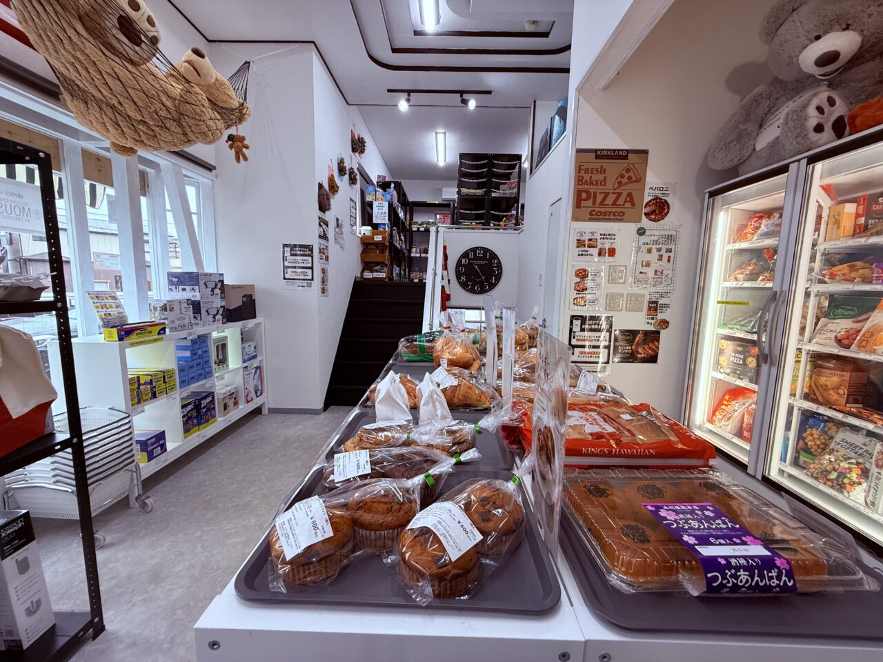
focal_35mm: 14
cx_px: 442
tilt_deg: -7.3
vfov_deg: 85.7
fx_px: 357
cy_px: 331
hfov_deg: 102.1
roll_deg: -1.6
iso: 160
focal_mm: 2.22
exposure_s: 1/120
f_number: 2.2
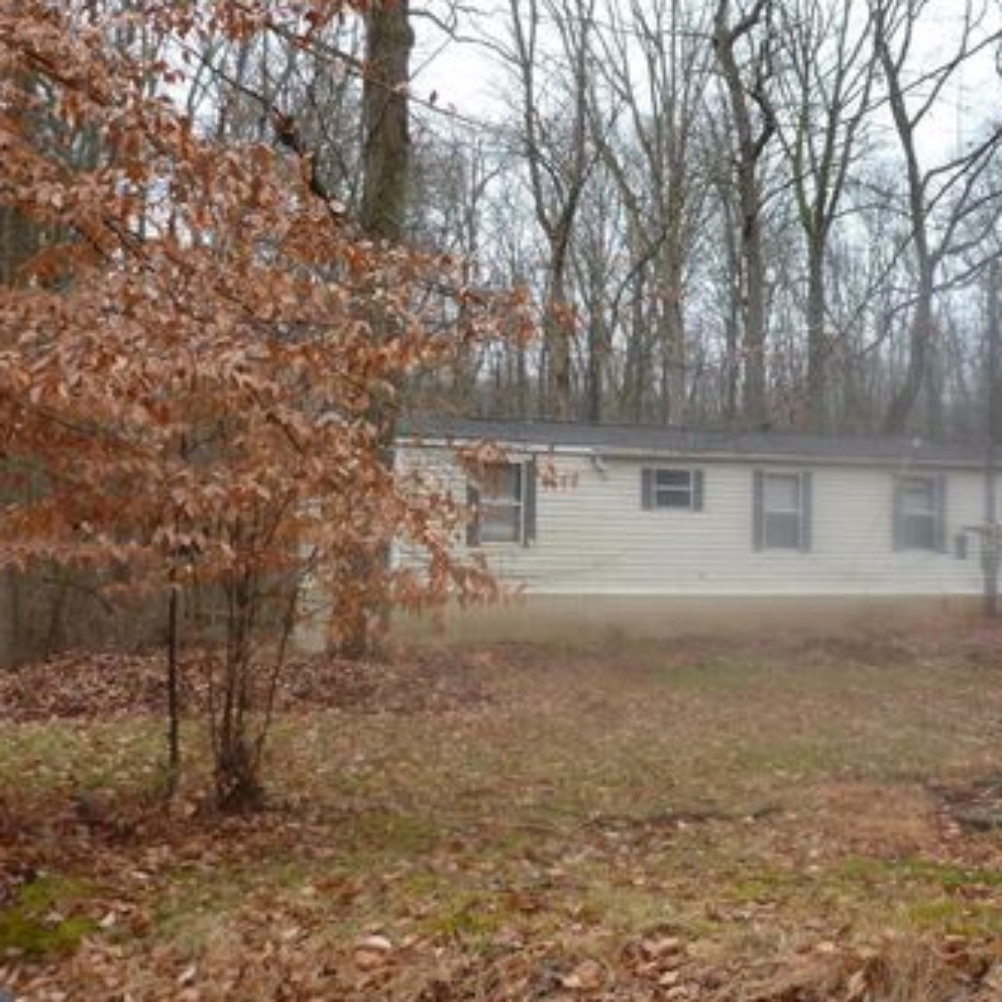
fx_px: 1965
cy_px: 483
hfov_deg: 28.6
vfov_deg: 28.6
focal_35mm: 60
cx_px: 584
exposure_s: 1/60
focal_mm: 8
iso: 200
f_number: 4
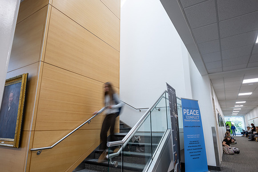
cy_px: 86
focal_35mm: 22
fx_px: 158
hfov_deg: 78.5
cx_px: 129
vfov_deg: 57.2
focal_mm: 20.5
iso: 100
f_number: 7.1
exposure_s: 1/6
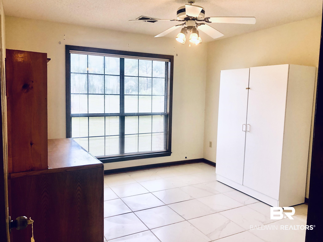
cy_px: 121
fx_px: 261
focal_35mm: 28
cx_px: 162
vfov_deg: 49.7
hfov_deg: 63.4
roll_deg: -1.0
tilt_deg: -6.0
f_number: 1.8
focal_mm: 4
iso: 40
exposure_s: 1/120
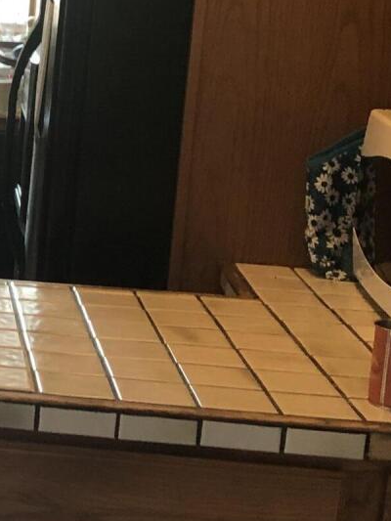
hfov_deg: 12.9
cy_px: 193
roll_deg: -0.5
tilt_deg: -9.6
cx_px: -286
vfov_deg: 18.7
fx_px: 1581
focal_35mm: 105
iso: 40
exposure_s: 1/17
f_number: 1.8
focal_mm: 3.99
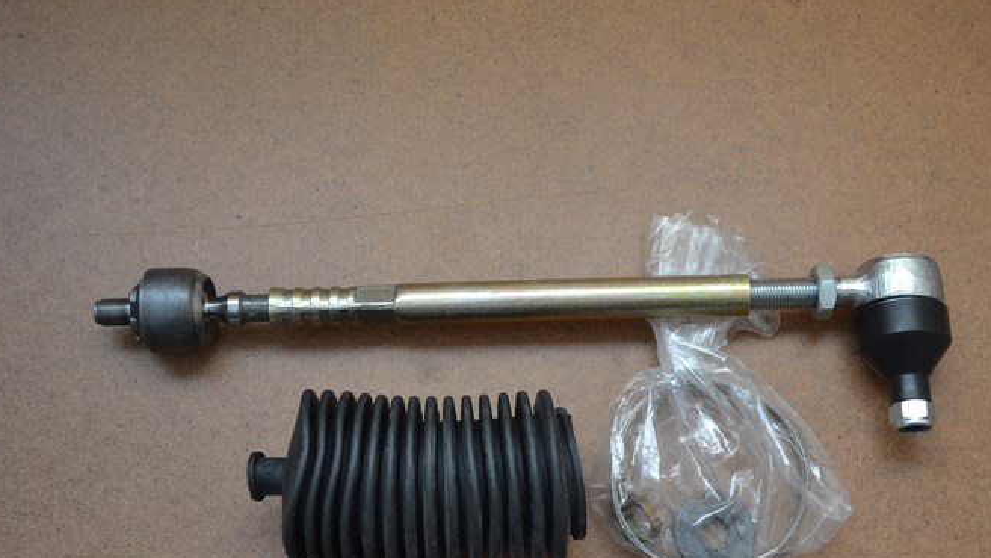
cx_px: 536
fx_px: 1209
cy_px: 398
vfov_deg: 25.7
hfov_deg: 44.5
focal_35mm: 46
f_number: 4.2
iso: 400
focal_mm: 24
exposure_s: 1/80
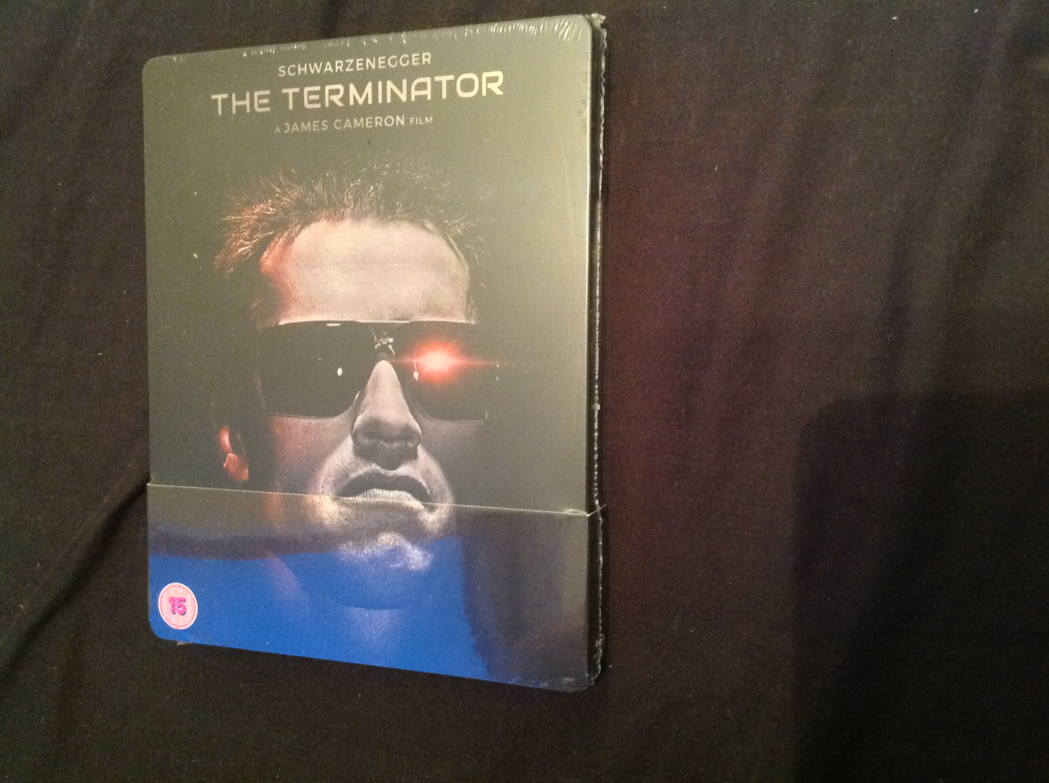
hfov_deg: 52.7
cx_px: 524
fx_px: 1059
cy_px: 392
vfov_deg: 40.6
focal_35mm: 35
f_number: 2.4
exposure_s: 1/15
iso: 800
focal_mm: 4.28
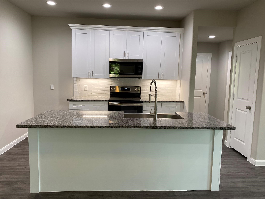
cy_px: 100
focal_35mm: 26
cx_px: 132
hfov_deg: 67.3
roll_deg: -1.6
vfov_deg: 53.1
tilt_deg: -7.8
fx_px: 199
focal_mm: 4.25
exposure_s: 1/60
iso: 64
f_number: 1.8
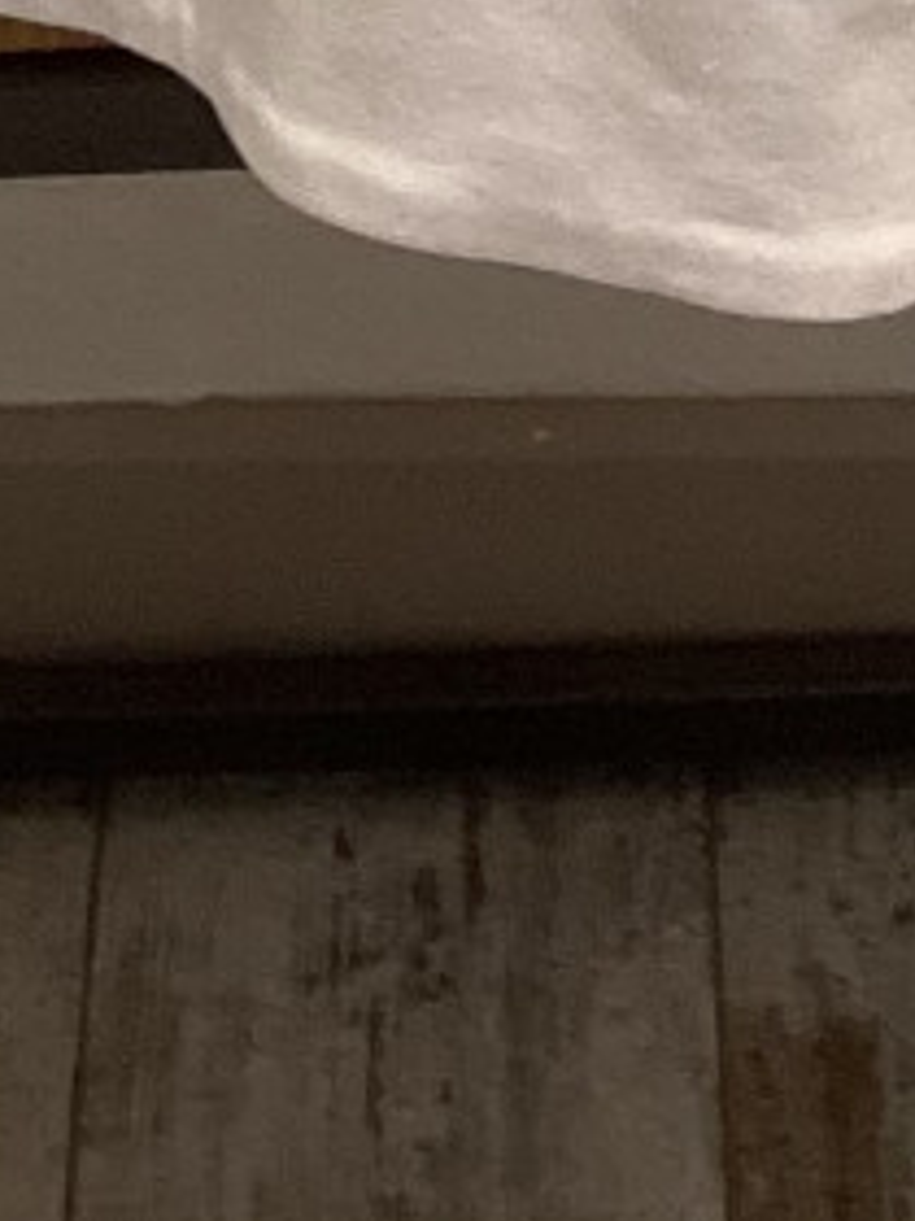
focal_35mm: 177
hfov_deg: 8.4
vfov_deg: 9.3
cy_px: -2237
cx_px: 366
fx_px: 6238
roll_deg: +2.4
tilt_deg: -12.2
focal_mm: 3.3
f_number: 2.4
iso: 160
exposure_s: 1/50
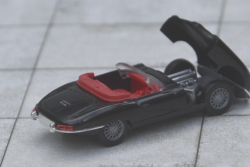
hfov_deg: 10.9
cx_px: 143
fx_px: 1309
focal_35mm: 189
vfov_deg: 7.3
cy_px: 82
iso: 250
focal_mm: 105
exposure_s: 1/250
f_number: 8
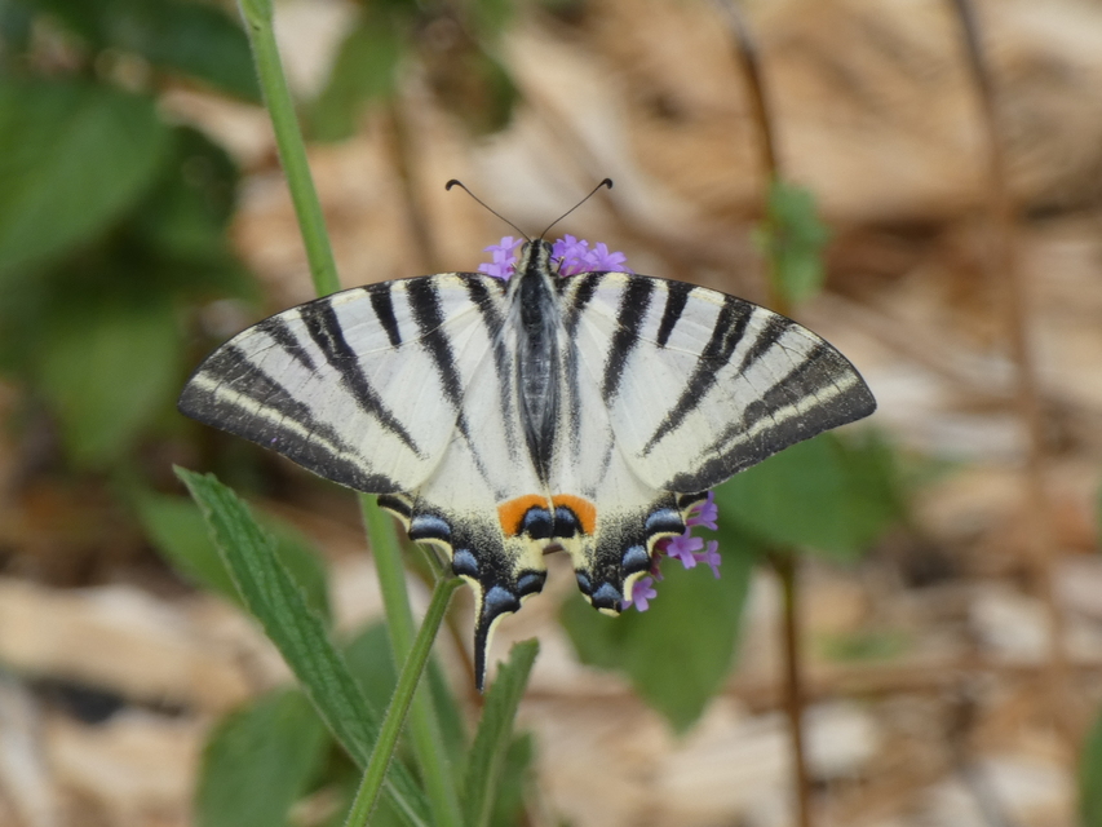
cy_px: 414
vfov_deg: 3.2
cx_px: 551
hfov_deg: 4.2
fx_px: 14933
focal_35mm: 469
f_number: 5.6
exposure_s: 1/100
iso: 100
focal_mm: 84
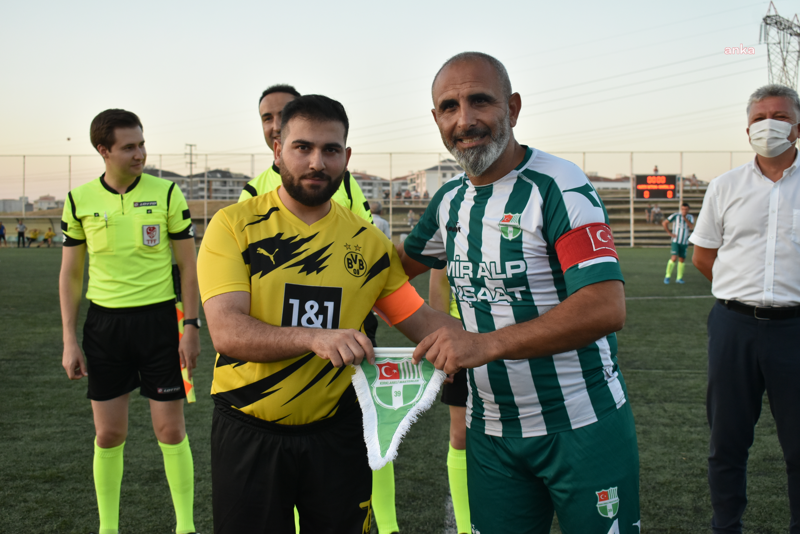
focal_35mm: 44
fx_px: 967
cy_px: 267
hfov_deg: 45.0
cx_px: 400
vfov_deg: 30.8
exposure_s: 1/200
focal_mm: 29
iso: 800
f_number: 5.6
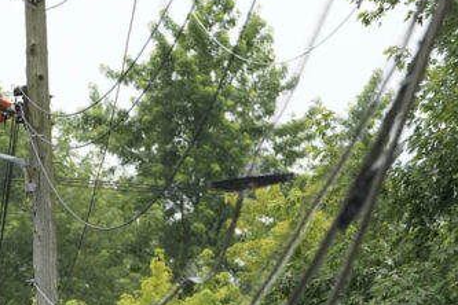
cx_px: 50
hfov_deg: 3.0
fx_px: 8663
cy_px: 227
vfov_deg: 2.0
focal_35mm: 681
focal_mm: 194
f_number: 4
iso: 500
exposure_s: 1/1250
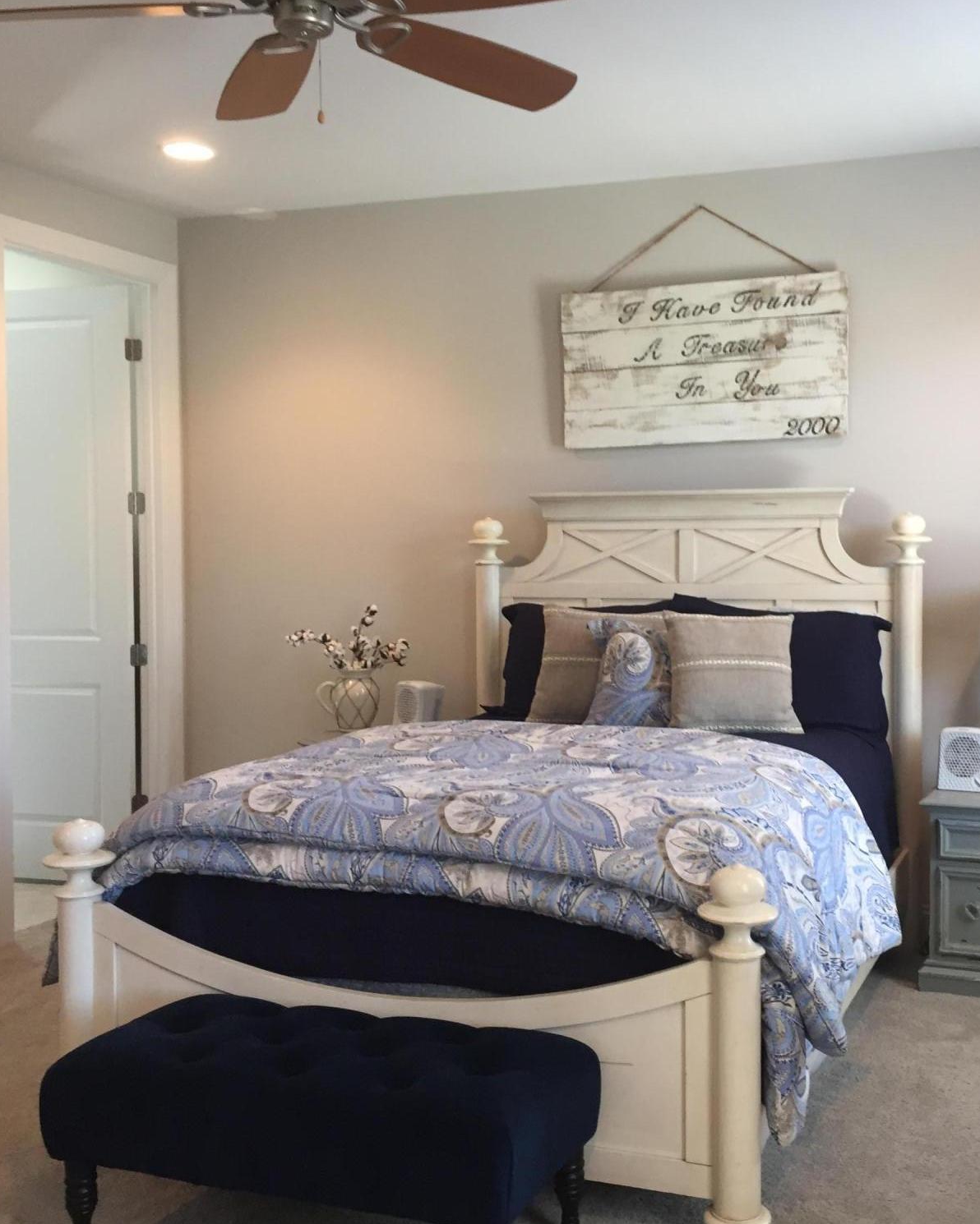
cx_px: 656
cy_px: 613
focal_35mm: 38
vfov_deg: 47.9
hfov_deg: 38.7
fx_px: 1378
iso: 80
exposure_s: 1/30
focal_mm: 4.15
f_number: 2.2
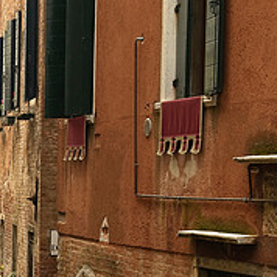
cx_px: -165
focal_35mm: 133
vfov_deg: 13.1
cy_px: 221
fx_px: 1204
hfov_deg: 12.4
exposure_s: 1/40
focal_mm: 48
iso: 800
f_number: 16
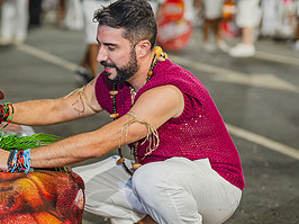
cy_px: 162
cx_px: 48
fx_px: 906
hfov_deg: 18.5
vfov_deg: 14.0
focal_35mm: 105
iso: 1600
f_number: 1.6
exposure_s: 1/400
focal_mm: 50
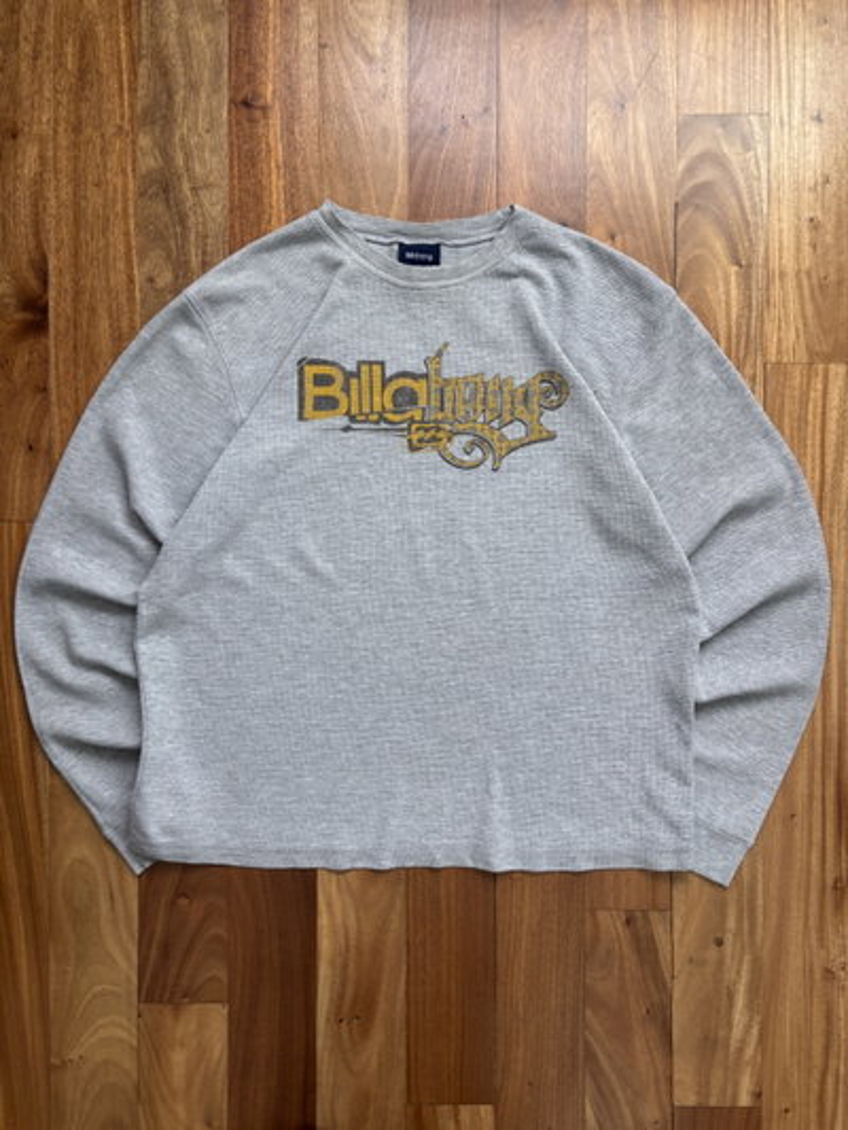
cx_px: 424
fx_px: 849
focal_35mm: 26
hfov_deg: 53.1
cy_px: 565
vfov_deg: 67.3
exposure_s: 1/121
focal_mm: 5.96
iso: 40
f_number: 1.6
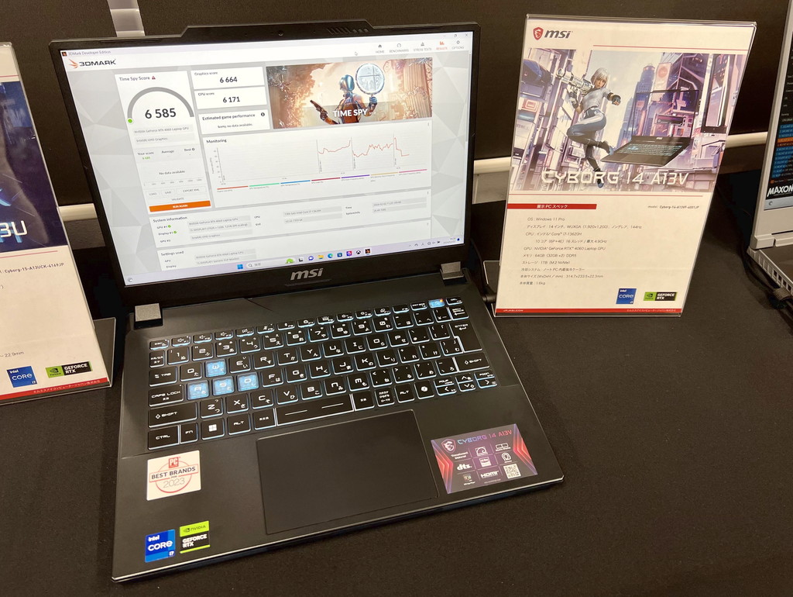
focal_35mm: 26
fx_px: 596
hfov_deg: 67.3
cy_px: 298
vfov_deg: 53.1
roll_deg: -3.9
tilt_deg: -43.1
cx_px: 396
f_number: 1.5
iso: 64
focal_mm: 5.7
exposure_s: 1/100
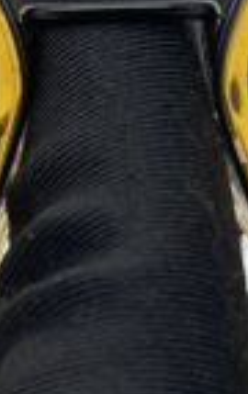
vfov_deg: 10.6
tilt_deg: -38.4
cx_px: 124
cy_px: 209
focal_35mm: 197
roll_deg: +4.4
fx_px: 2120
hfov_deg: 6.7
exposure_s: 1/110
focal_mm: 5.7
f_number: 1.5
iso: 32
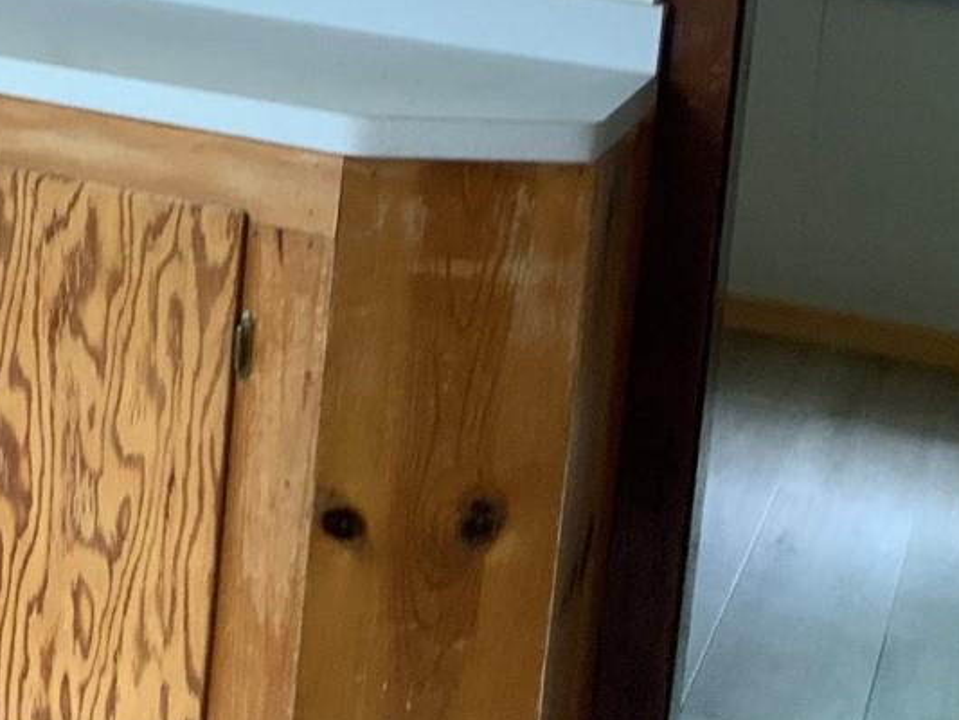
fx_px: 2411
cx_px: -344
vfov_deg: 16.2
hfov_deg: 20.3
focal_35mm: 87
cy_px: -166
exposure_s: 1/60
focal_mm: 3
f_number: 1.8
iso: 200
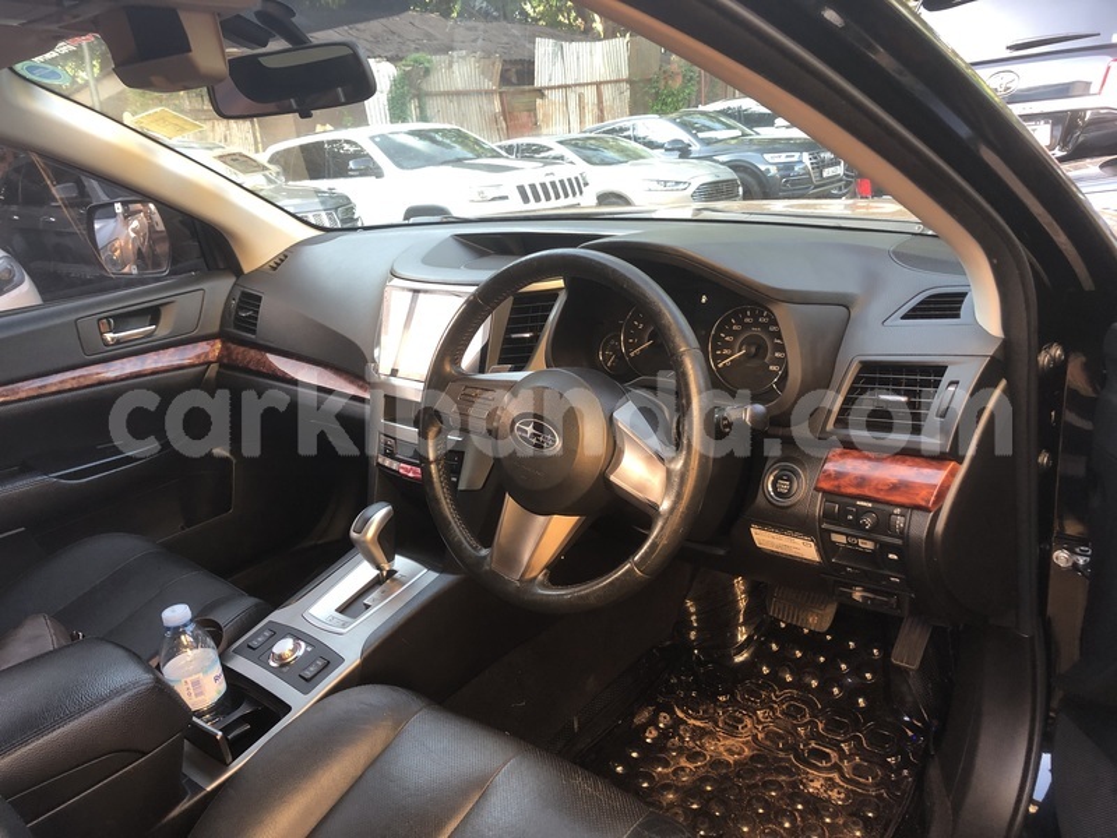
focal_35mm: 28
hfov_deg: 63.4
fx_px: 904
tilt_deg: -13.9
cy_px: 419
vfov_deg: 49.7
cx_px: 558
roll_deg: +5.6
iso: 32
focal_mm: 3.99
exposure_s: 1/30
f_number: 1.8
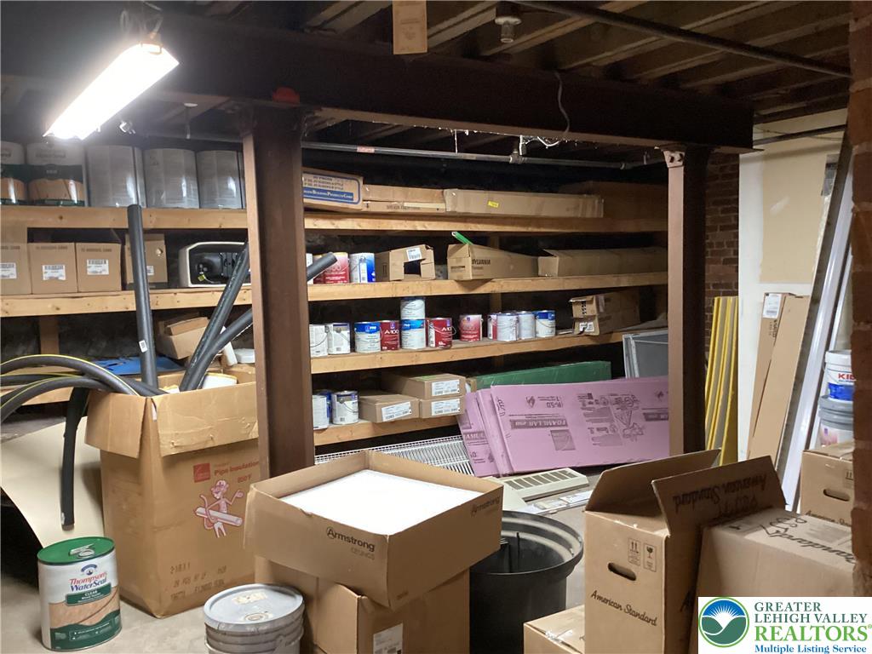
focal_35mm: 31
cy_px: 327
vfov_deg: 45.4
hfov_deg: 58.4
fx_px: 781
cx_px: 436
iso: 400
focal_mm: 3.3
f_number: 2.4
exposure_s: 1/40
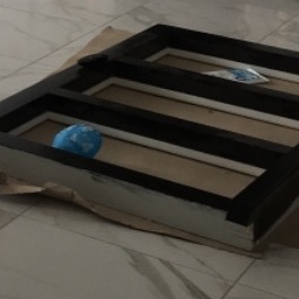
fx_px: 1134
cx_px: -102
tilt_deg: -19.8
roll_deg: -1.1
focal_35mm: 116
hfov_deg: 14.3
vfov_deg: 15.0
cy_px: 104
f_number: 2.2
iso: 25
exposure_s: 1/50
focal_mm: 4.15
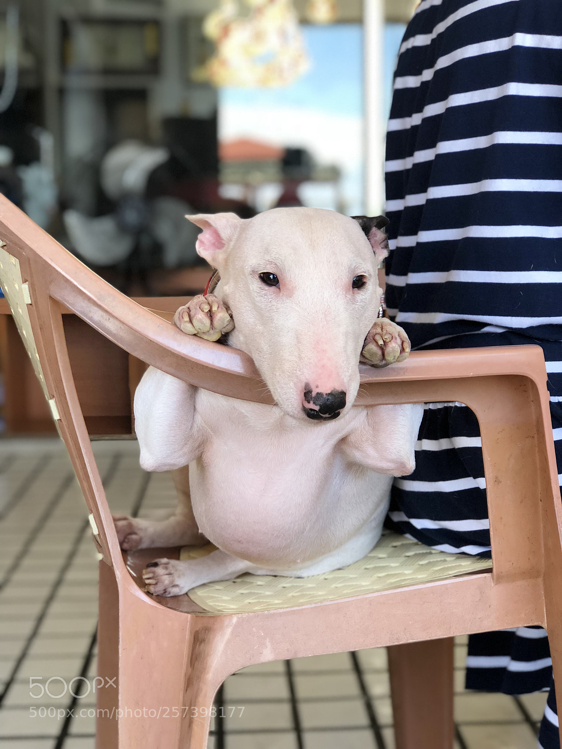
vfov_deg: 33.8
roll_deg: +0.4
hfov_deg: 25.7
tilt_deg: -7.9
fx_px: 1234
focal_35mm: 57
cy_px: 374
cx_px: 281
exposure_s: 1/60
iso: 50
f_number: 2.8
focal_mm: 6.6
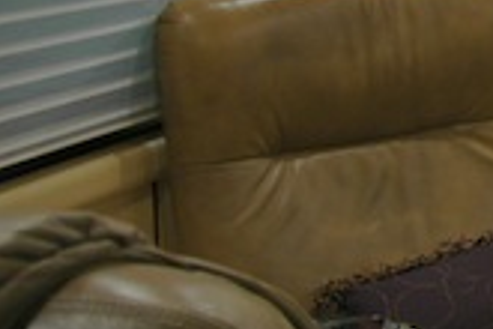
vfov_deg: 15.2
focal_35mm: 87
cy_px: -51
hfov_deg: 16.4
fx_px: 1191
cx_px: 1046
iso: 200
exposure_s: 1/8
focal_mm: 12
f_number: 4
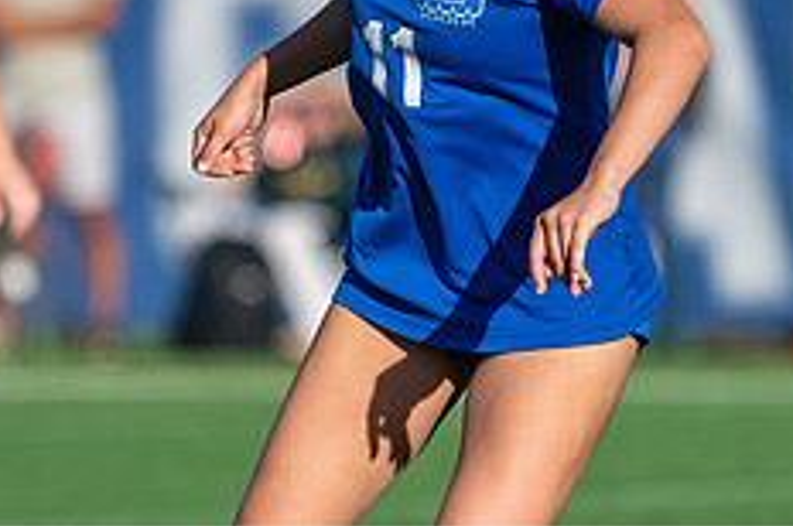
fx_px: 22019
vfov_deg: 1.4
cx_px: 250
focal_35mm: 1001
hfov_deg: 2.1
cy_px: 132
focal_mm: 200
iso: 100
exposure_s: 1/2000
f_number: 2.8
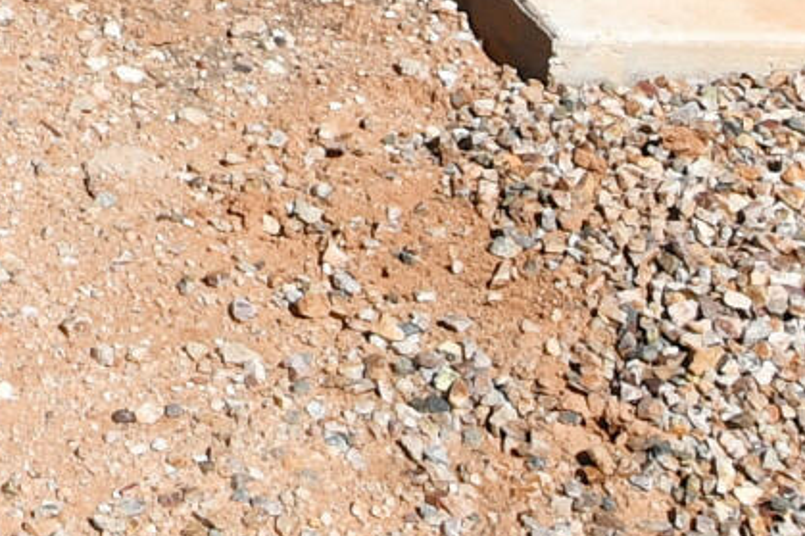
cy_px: -913
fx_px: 2883
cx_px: -897
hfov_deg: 13.3
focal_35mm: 129
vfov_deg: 9.1
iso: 100
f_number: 13
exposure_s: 1/250
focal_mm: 12
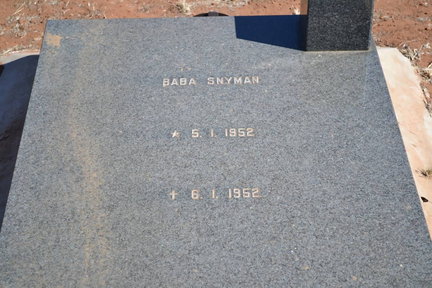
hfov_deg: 24.6
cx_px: 216
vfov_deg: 16.6
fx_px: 990
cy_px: 144
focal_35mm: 82
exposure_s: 1/125
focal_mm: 55
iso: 180
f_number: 5.6
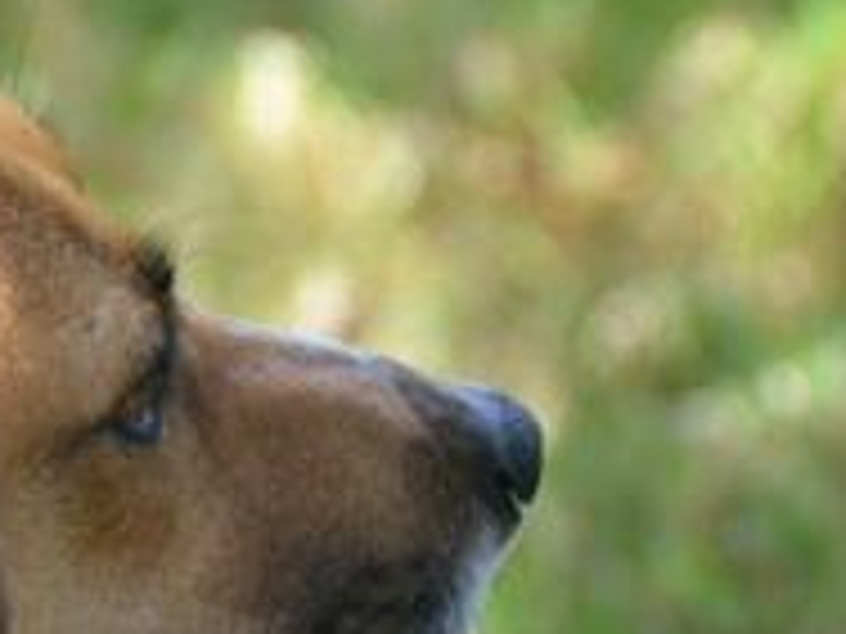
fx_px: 14346
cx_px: -54
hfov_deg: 3.4
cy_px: 690
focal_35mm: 587
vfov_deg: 2.5
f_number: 5.3
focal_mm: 120
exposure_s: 1/640
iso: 800
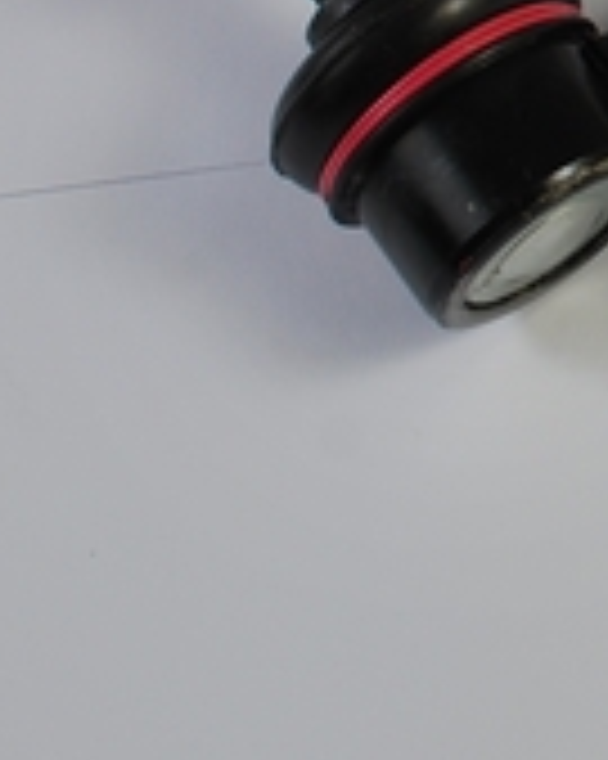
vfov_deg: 15.0
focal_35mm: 120
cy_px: -344
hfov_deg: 11.7
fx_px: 2702
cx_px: 1171
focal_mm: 18
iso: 100
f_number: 9
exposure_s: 1/30
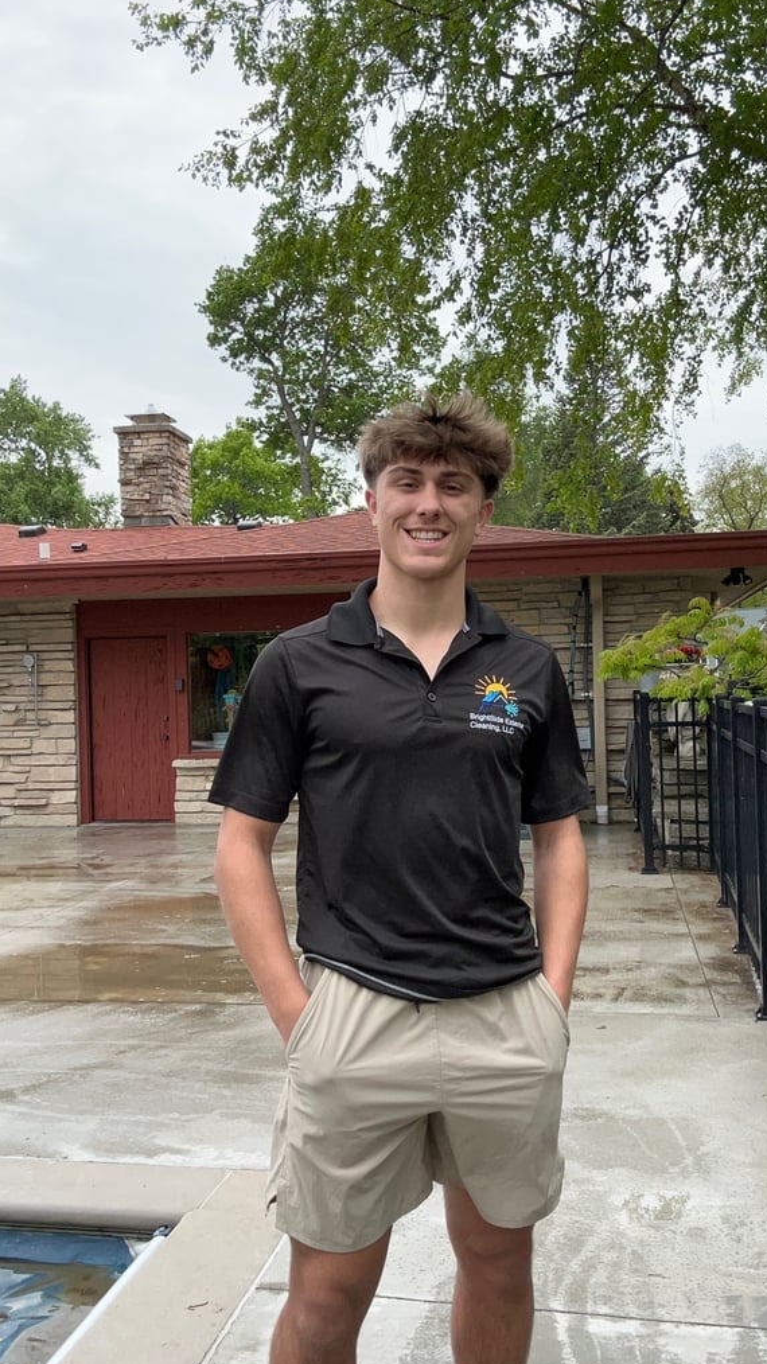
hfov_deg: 35.6
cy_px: 683
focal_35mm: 33
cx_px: 386
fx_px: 1194
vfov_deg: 59.5
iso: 80
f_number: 1.9
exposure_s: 1/91
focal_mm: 2.69
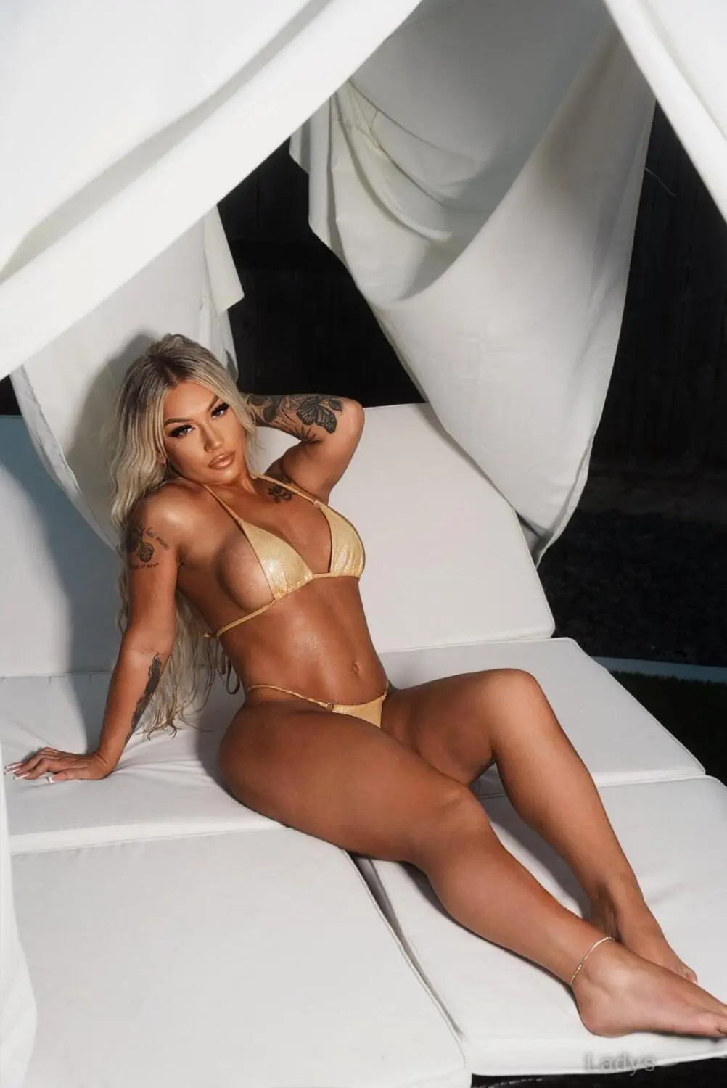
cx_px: 364
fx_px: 1440
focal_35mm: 48
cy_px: 544
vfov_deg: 41.4
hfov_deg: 28.3
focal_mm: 47.6
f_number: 5.6
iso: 100
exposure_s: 1/200
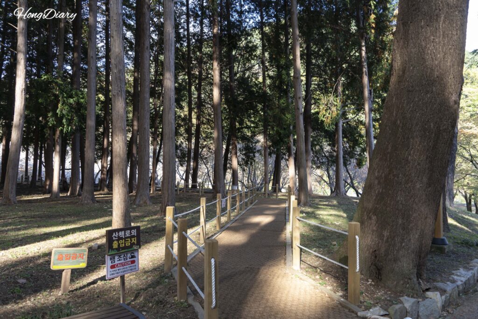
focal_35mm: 28
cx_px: 239
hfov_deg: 65.5
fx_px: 372
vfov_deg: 46.4
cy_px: 160
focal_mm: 28
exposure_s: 1/160
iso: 320
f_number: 4
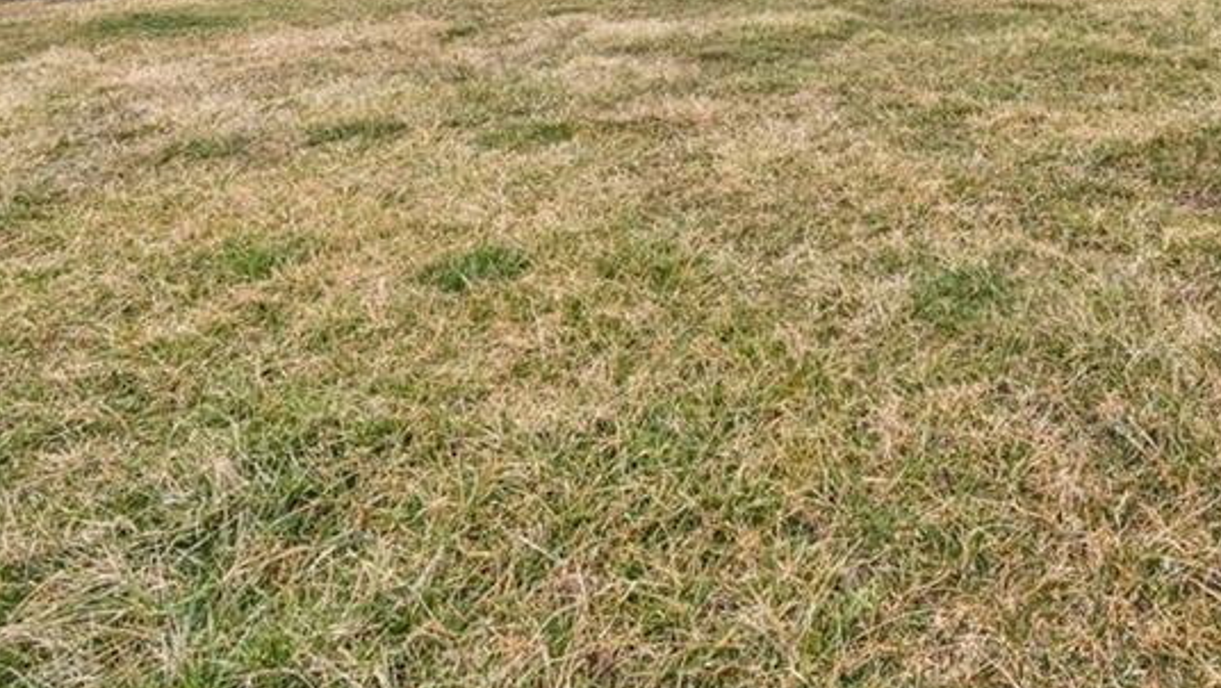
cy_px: -40
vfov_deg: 36.2
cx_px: 977
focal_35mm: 28
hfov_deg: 62.2
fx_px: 907
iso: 50
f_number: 11
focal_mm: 14
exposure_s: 1/10
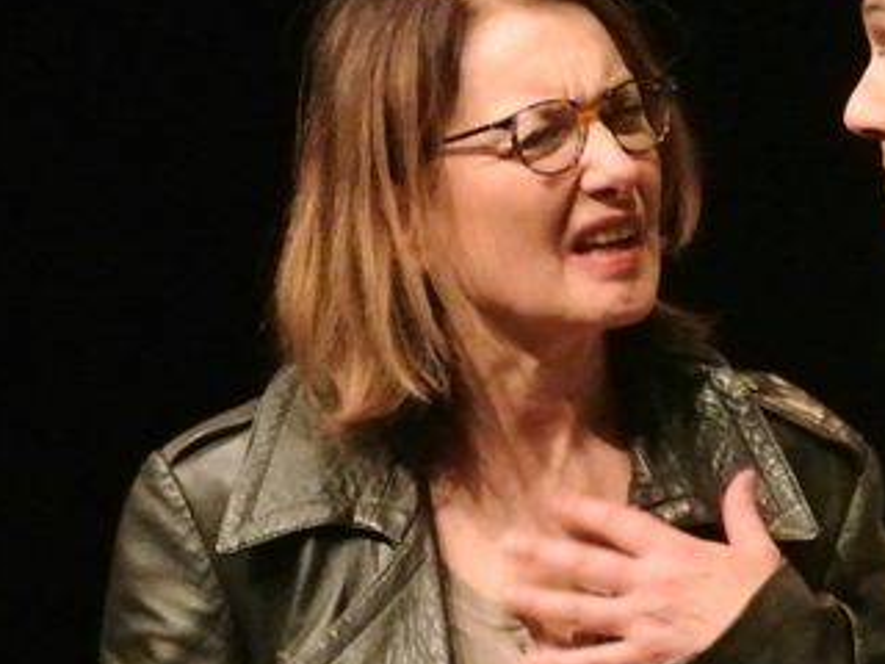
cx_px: 827
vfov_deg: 2.8
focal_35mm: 539
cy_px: 264
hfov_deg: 3.7
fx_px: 13780
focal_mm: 83.2
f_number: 8
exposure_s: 1/60
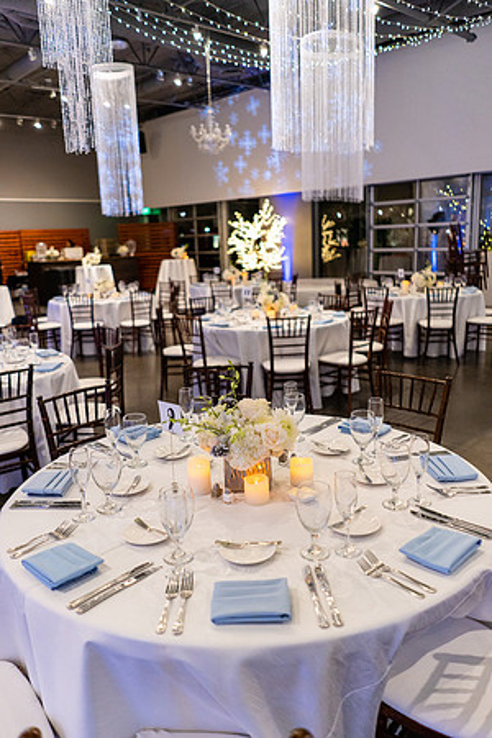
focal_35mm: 28
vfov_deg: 65.5
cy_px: 369
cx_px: 246
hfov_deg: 46.4
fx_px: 574
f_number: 2
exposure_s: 1/250
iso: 1600
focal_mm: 28
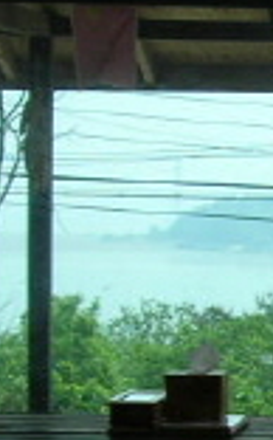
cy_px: 536
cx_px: 675
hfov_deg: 6.0
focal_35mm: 207
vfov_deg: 10.0
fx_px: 2473
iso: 64
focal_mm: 7.8
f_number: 4.8
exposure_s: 1/300
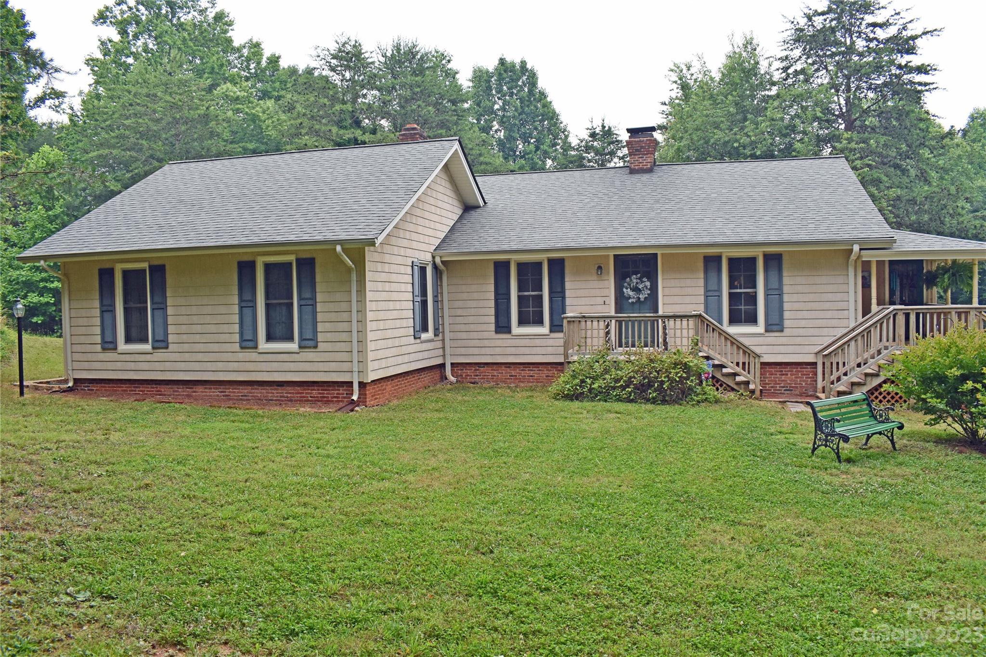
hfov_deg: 67.4
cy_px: 328
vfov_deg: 47.9
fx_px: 739
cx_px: 493
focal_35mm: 27
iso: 400
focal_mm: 18
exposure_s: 1/200
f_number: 7.1
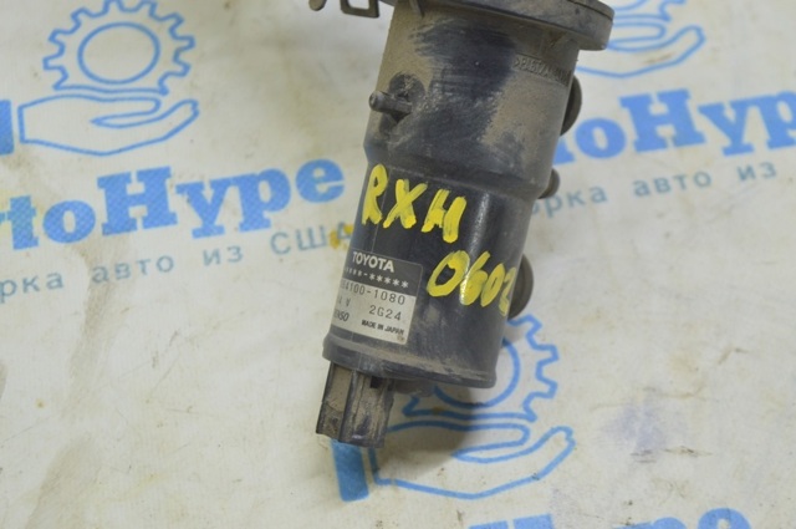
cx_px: 398
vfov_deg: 16.5
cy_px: 264
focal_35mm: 82
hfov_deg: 24.6
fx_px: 1822
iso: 400
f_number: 5.6
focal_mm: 55
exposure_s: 1/20
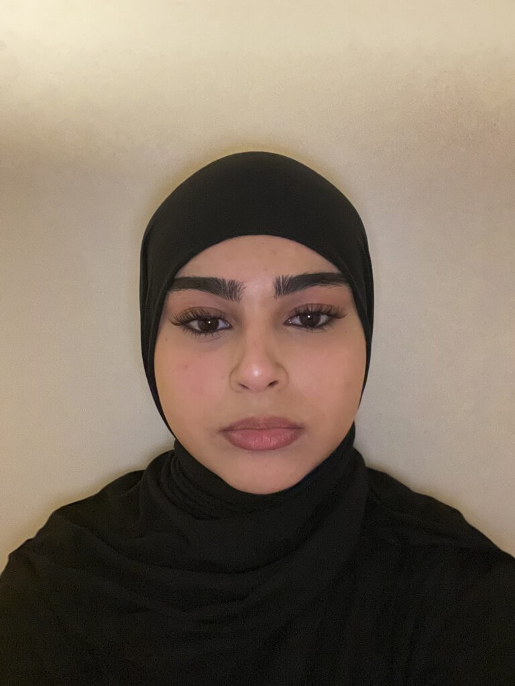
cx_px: 258
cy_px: 343
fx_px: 595
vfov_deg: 60.0
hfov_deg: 46.8
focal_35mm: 30
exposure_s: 1/14
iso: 1250
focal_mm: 2.71
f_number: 2.2
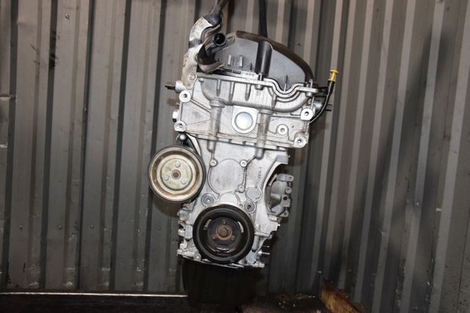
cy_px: 156
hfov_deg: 57.2
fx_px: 431
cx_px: 235
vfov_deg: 39.9
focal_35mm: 33
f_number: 5.6
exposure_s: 1/60
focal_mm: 22
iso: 1600
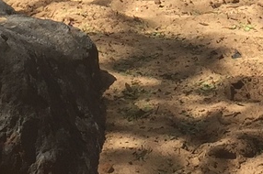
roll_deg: -0.6
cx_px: 178
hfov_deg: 12.2
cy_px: -207
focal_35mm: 169
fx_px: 1233
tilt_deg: -3.0
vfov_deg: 7.7
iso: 32
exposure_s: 1/1319
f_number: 2.2
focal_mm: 4.15
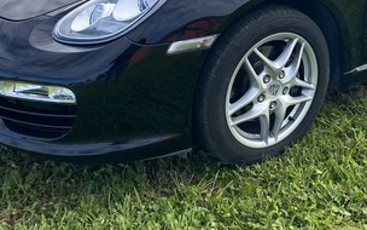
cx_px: 281
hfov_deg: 34.3
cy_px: -22
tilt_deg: -17.3
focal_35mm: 58
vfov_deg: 21.3
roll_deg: -1.5
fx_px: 580
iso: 32
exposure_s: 1/1395
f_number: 1.8
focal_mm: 4.25
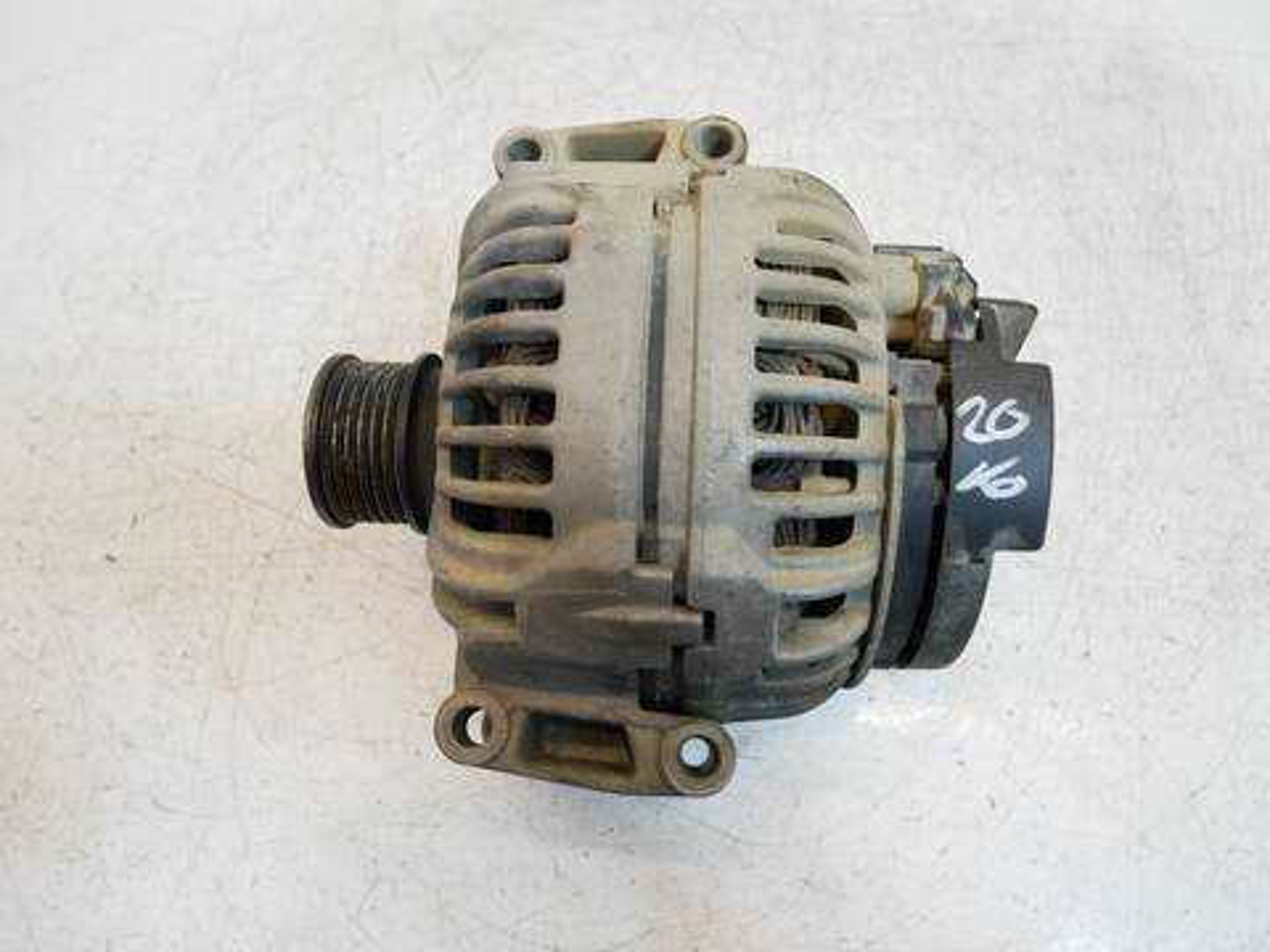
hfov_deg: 71.6
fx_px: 881
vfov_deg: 56.8
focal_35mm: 24
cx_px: 635
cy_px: 476
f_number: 3.5
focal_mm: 12
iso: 250
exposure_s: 1/60
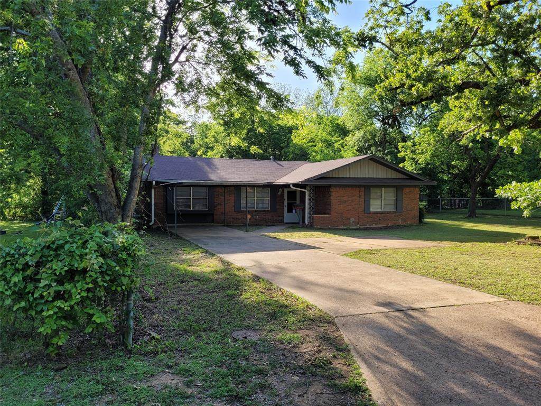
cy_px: 203
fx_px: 406
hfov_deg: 67.3
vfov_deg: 53.1
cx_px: 270
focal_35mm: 26
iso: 40
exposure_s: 1/641
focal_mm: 5.4
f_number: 1.8
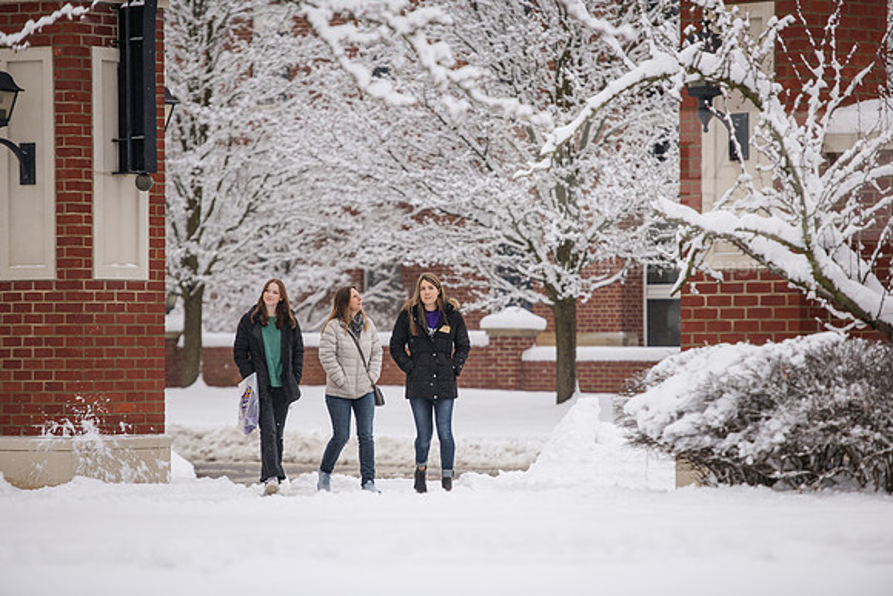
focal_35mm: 180
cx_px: 446
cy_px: 298
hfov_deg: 11.4
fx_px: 4466
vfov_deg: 7.6
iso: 160
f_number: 3.2
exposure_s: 1/400
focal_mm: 180
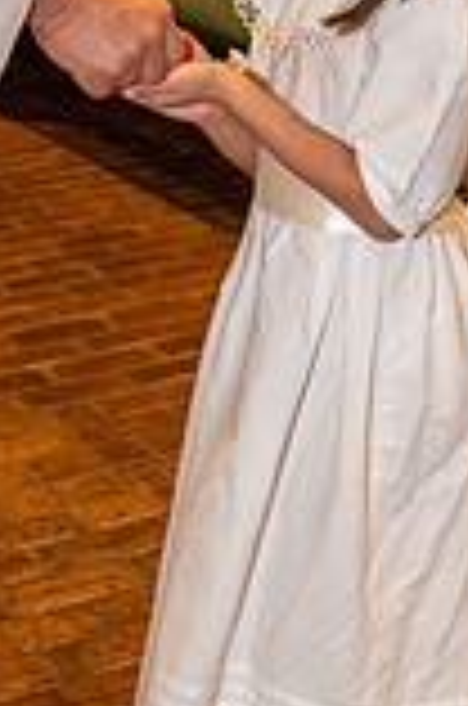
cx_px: 335
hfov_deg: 12.5
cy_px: 157
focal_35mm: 109
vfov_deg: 18.6
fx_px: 2135
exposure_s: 1/125
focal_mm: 38
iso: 1600
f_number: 5
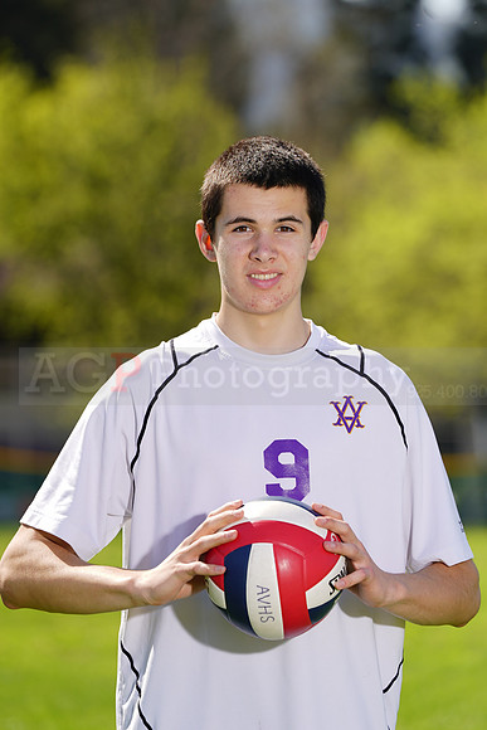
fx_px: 6448
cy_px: 365
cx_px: 244
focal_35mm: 318
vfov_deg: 6.5
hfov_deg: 4.3
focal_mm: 318
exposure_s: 1/200
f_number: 7.1
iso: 64
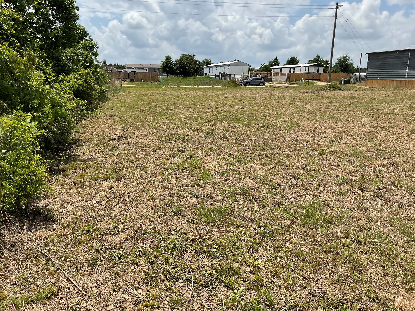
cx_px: 208
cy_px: 156
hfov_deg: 61.7
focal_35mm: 29
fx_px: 348
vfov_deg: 48.2
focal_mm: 3
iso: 16
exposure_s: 1/2801
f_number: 1.8
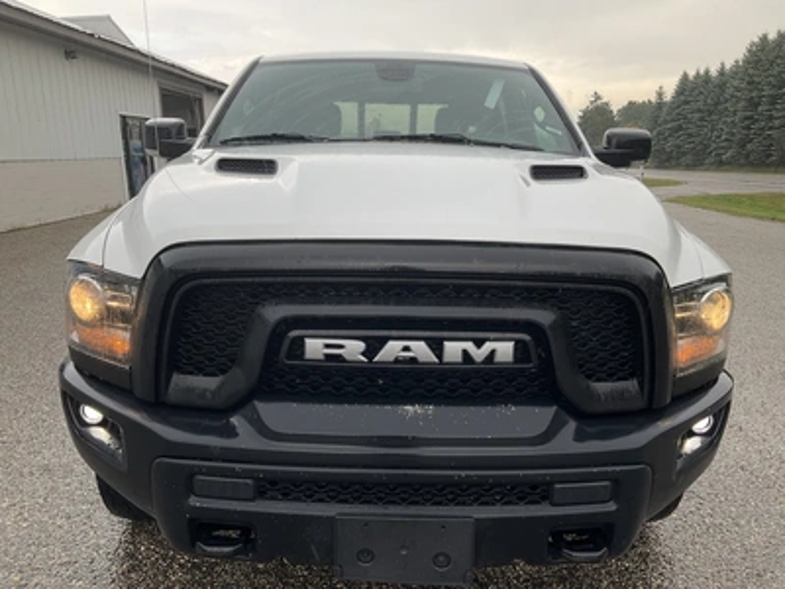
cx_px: 392
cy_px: 294
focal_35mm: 29
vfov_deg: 48.2
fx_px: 658
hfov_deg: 61.7
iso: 20
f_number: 1.8
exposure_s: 1/168
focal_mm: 3
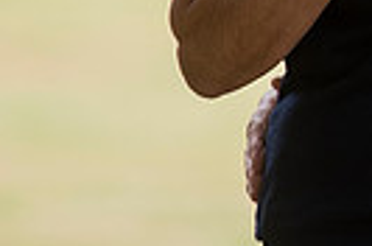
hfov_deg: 1.6
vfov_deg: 1.0
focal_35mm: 1311
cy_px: -267
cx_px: 755
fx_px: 13515
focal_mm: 300
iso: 800
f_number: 4
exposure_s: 1/1600
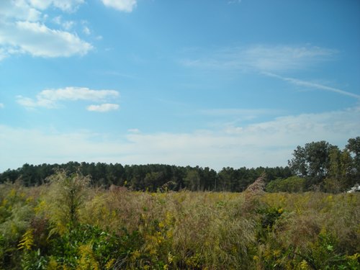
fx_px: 395
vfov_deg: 37.7
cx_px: 180
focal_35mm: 38
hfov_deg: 49.0
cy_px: 135
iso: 50
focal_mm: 6.3
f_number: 3.2
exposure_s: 1/774
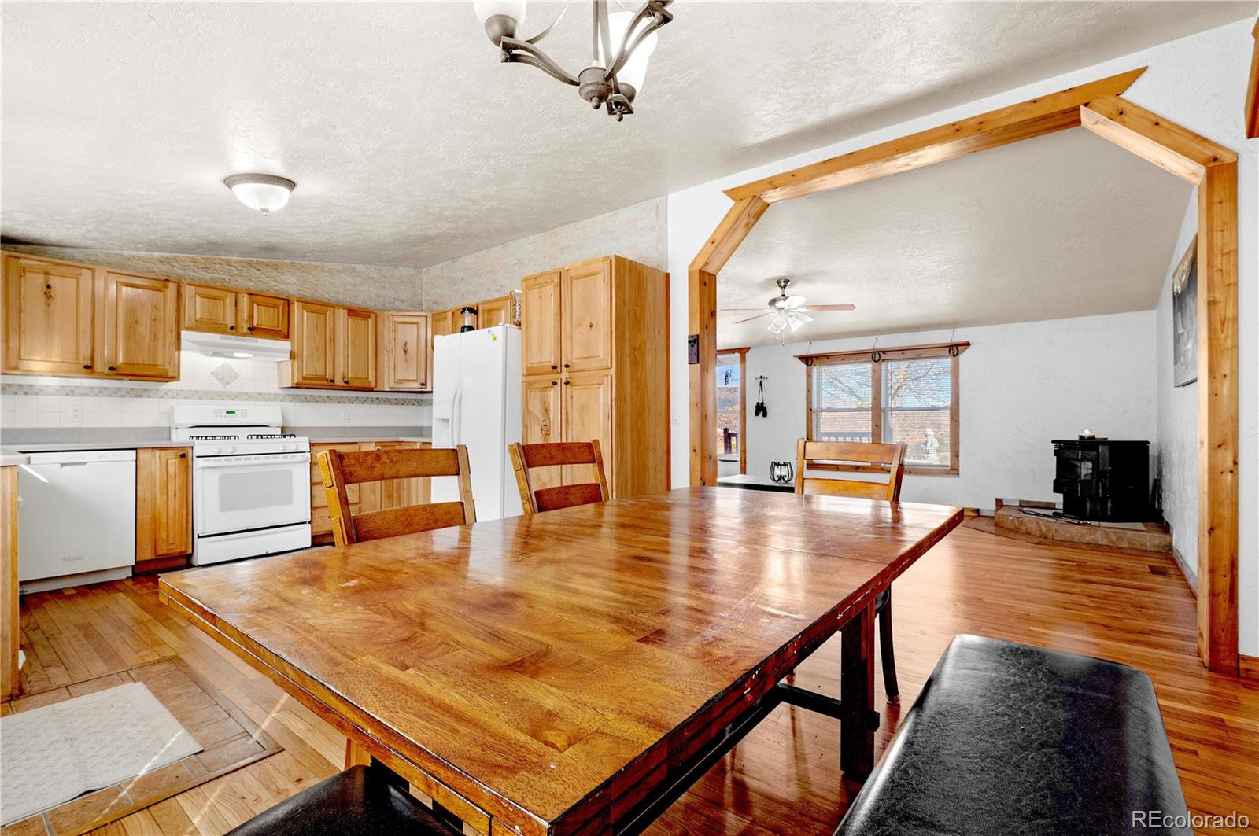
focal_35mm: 16
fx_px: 559
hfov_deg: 96.8
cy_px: 418
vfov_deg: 73.6
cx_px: 630
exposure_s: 1/5
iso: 640
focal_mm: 16
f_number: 14
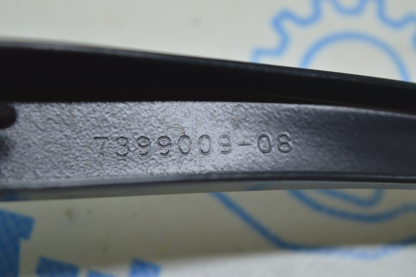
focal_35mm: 82
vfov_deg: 16.5
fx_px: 953
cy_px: 138
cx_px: 208
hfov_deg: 24.6
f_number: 5.6
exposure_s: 1/40
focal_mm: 55
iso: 400
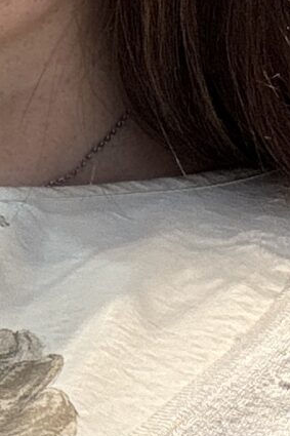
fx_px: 2273
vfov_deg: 10.8
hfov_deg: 7.2
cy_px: 499
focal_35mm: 188
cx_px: -131
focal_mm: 2.69
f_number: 1.9
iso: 64
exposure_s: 1/50
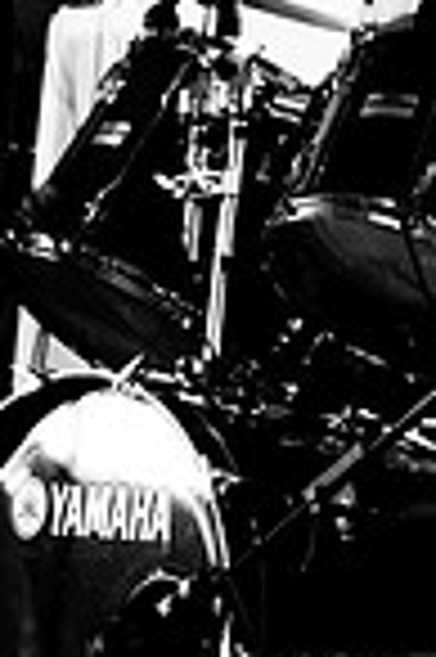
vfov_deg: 9.8
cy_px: -324
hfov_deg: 6.7
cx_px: 146
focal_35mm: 203
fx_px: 3696
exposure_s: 1/60
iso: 1000
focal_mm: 44
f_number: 2.8
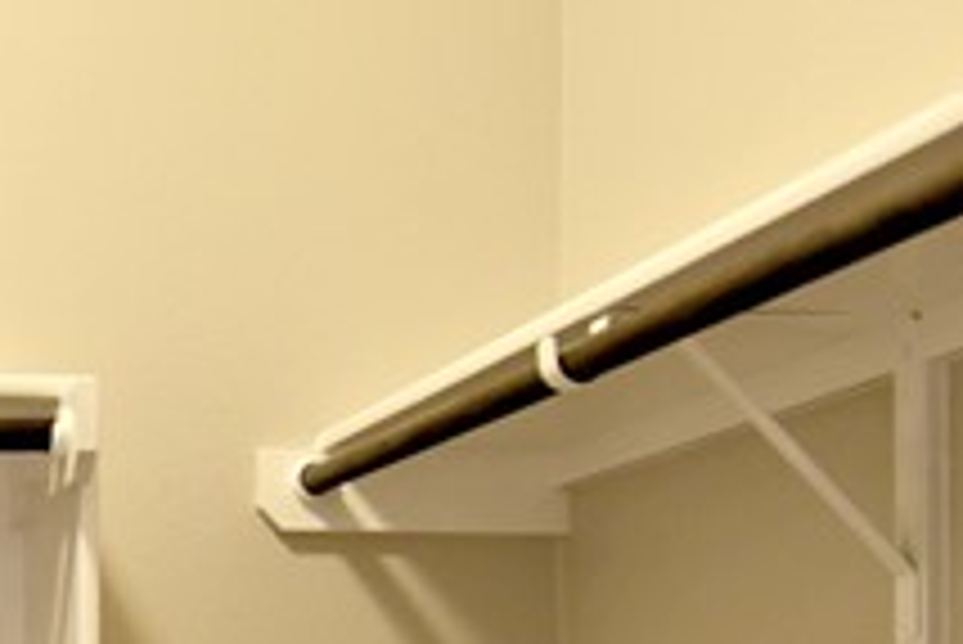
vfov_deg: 18.1
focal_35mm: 71
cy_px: 802
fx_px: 1900
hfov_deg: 24.6
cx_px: -308
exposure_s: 1/60
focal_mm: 14
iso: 800
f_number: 2.8
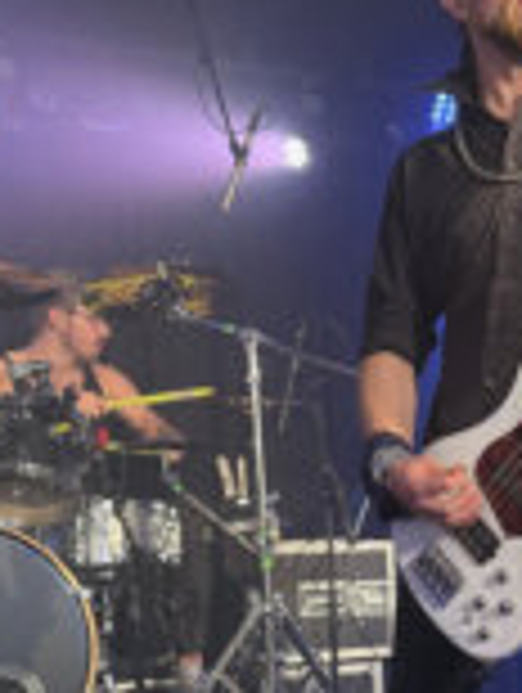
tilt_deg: +1.9
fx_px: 1103
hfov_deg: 24.8
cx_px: 574
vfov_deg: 34.1
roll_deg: +1.1
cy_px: 529
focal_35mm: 55
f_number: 1.78
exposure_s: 1/50
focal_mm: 6.76
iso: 200
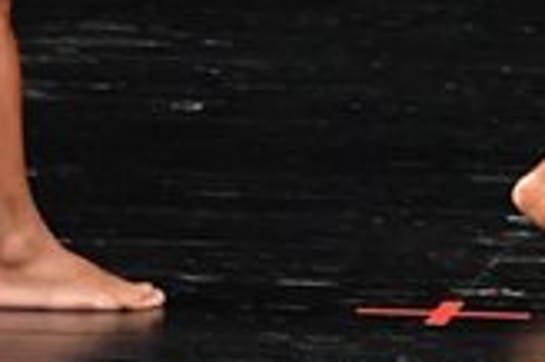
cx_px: 670
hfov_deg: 1.7
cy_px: -325
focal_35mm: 1206
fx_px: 18239
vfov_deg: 1.1
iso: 3200
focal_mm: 170
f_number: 5.6
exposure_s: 1/400
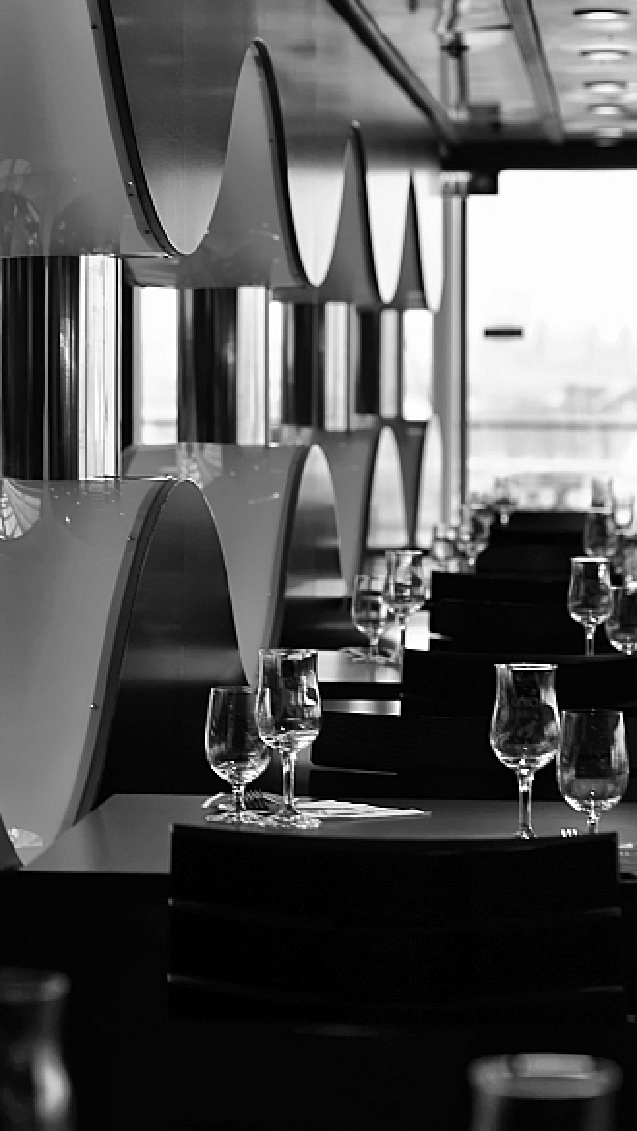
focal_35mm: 156
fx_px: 4679
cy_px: 287
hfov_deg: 7.8
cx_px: 78
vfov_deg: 13.7
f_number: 6.3
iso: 200
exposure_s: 1/50
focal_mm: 85
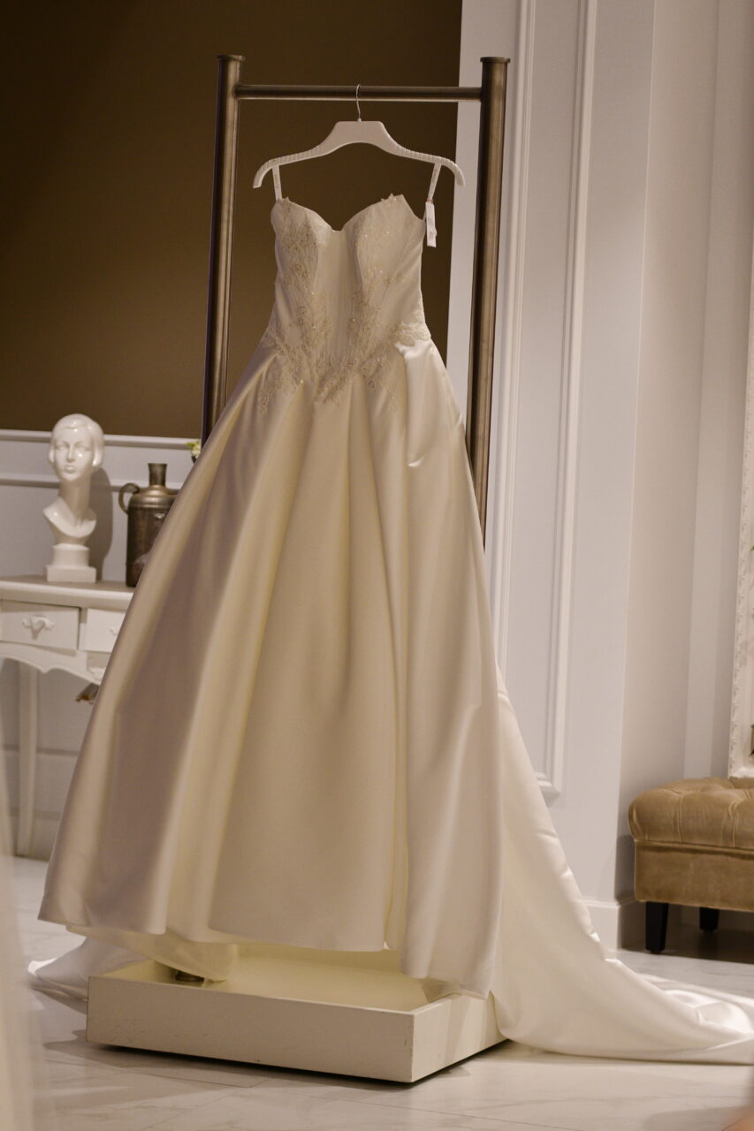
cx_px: 377
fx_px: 3299
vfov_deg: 19.5
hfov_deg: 13.0
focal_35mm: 105
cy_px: 566
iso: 800
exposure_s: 1/250
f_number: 2.8
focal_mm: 70
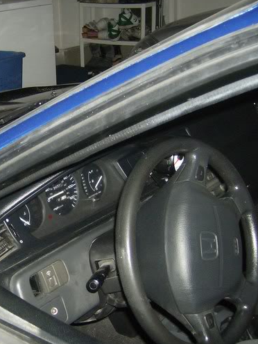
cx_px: 13
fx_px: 576
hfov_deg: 24.4
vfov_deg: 33.2
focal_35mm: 58
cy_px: 177
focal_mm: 6
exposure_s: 1/60
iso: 200
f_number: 2.8
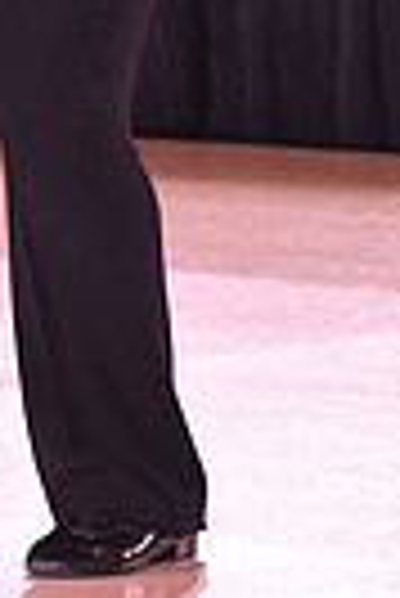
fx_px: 8710
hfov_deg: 2.6
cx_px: -281
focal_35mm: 524
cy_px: -319
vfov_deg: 3.9
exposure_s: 1/250
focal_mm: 120
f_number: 5.6
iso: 2500
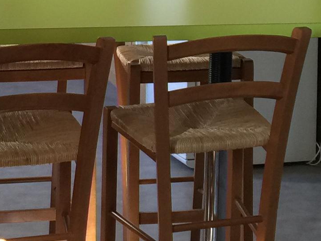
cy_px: -100
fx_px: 1215
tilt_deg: -4.8
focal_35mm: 131
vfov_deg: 11.0
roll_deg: -1.9
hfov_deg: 15.0
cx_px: 111
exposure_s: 1/17
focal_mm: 4.15
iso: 40
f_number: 2.2
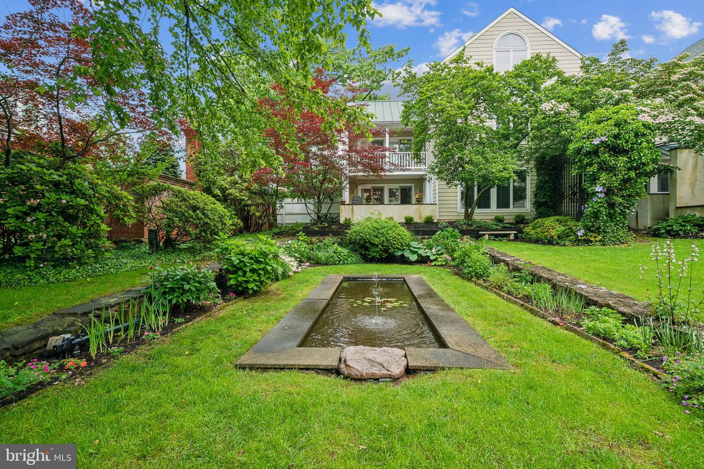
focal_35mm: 16
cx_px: 352
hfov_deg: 96.7
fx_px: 313
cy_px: 234
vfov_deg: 73.7
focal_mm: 16
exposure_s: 1/60
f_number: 9
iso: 160
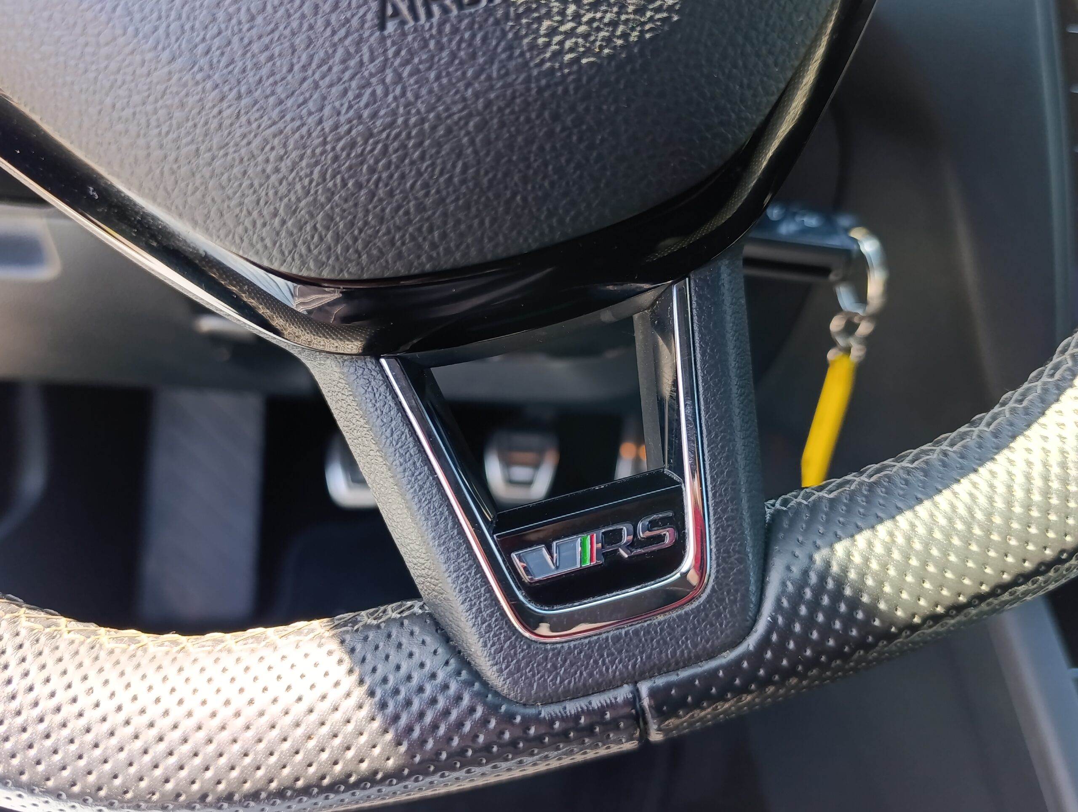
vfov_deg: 49.9
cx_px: 539
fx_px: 873
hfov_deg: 63.4
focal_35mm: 28
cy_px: 406
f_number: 1.6
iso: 100
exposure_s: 1/100
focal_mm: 6.14
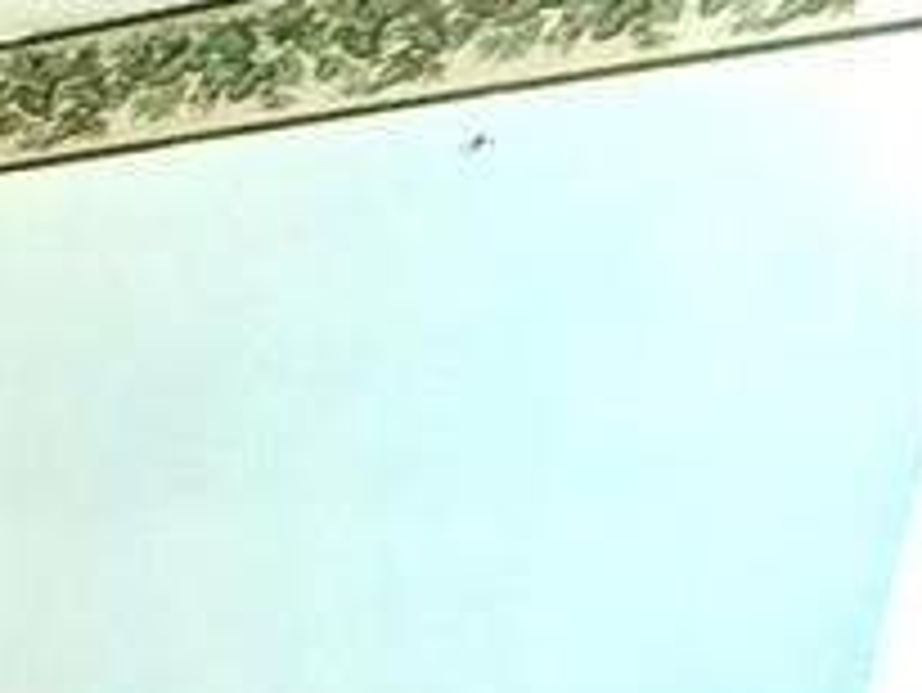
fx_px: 1866
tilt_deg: -10.5
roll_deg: -2.3
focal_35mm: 70
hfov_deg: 14.5
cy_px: 1116
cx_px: -1376
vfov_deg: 18.1
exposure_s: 1/60
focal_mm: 2.22
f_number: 2.2
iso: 1000
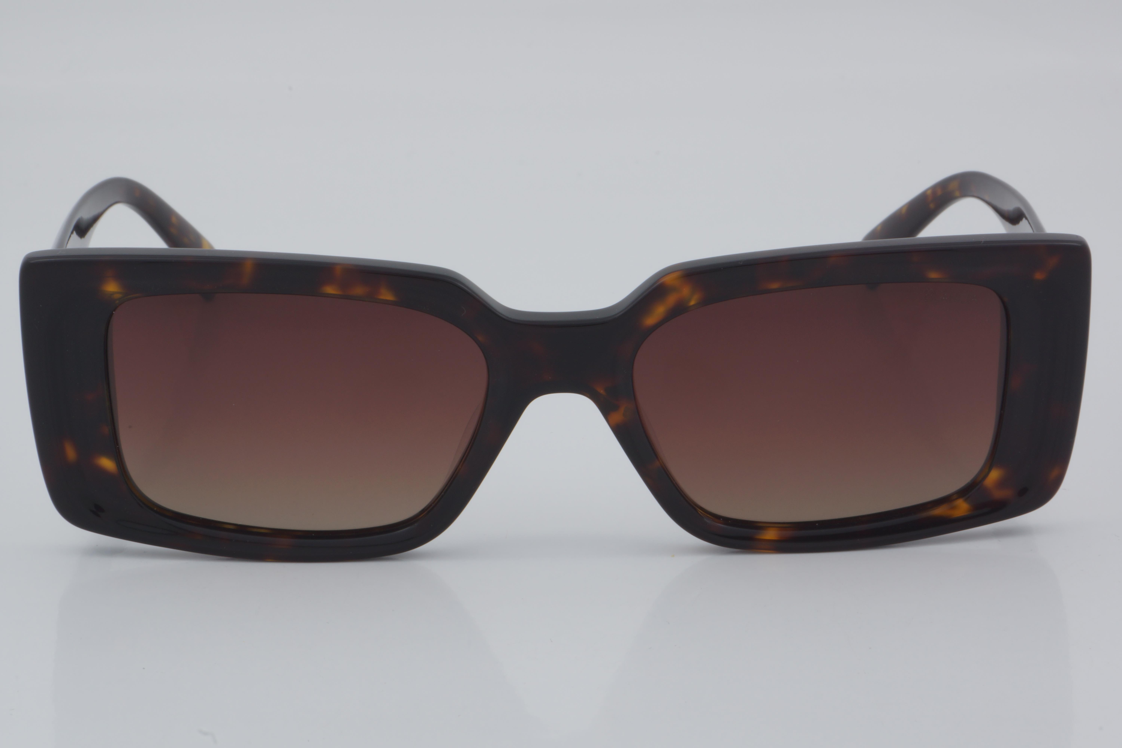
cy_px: 374
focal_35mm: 82
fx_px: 2571
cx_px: 561
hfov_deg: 24.6
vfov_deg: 16.6
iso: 100
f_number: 32
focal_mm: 55
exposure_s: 1/4
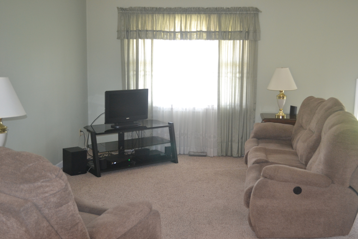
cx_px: 179
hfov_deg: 49.6
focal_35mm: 39
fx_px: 388
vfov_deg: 34.2
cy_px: 120
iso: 1000
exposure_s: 1/60
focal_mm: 26
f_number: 4.2
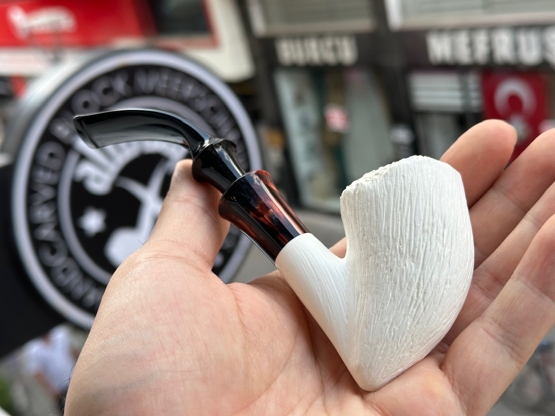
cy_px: 208
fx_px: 770
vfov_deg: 30.3
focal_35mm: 48
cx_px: 278
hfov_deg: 39.7
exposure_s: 1/527
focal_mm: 6.86
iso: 64
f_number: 1.78
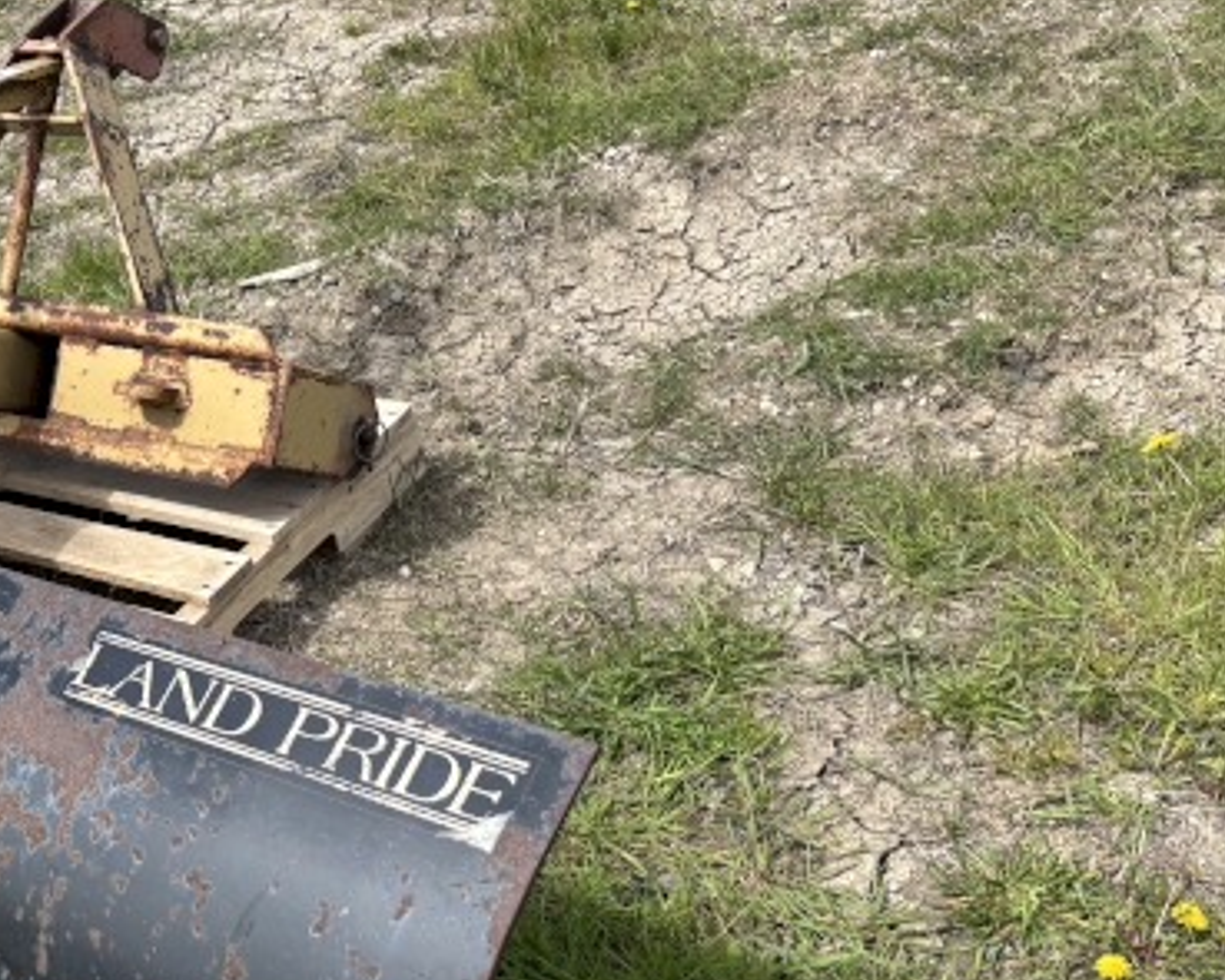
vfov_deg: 27.3
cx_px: -70
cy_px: 691
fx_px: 1994
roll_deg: +16.1
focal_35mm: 55
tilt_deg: -32.9
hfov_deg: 31.0
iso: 50
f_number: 1.6
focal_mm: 5.96
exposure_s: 1/2451
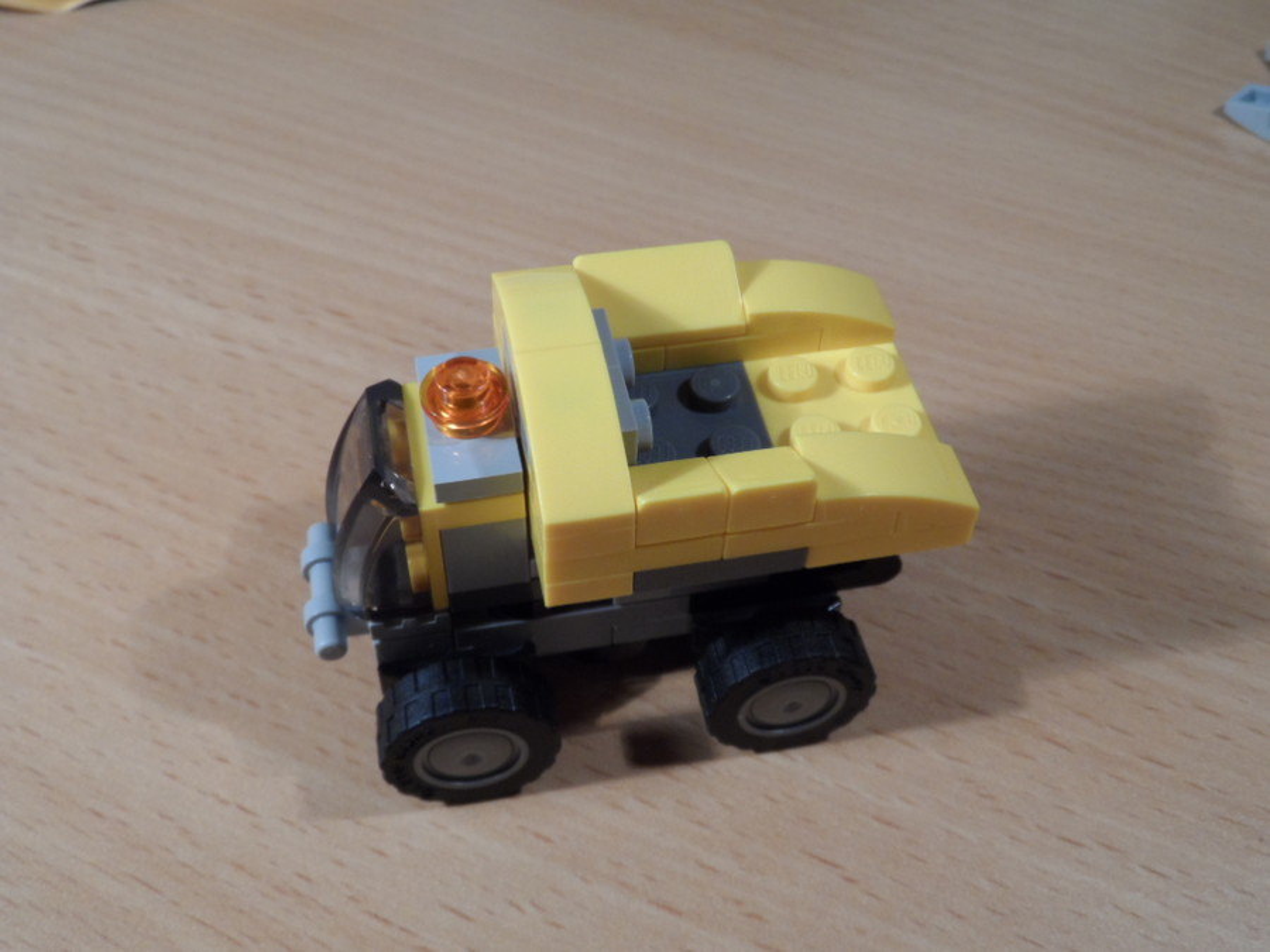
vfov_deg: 35.1
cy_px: 476
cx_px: 635
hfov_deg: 45.8
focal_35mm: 41
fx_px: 1504
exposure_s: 1/45
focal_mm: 6.8
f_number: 3.7
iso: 200
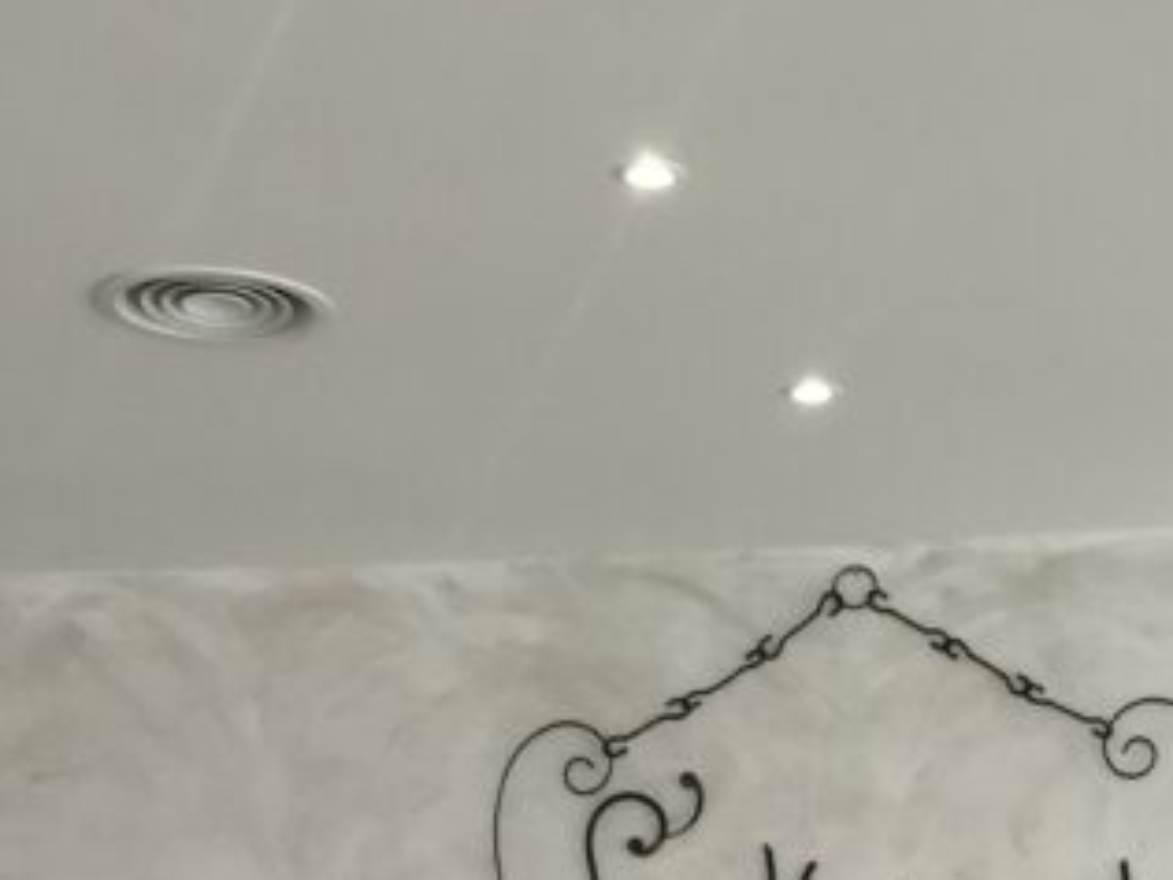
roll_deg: -0.4
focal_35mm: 94
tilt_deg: -1.7
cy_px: 1378
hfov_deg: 20.7
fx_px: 3185
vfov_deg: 14.5
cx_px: 887
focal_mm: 4.15
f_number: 2.2
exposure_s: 1/30
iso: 40
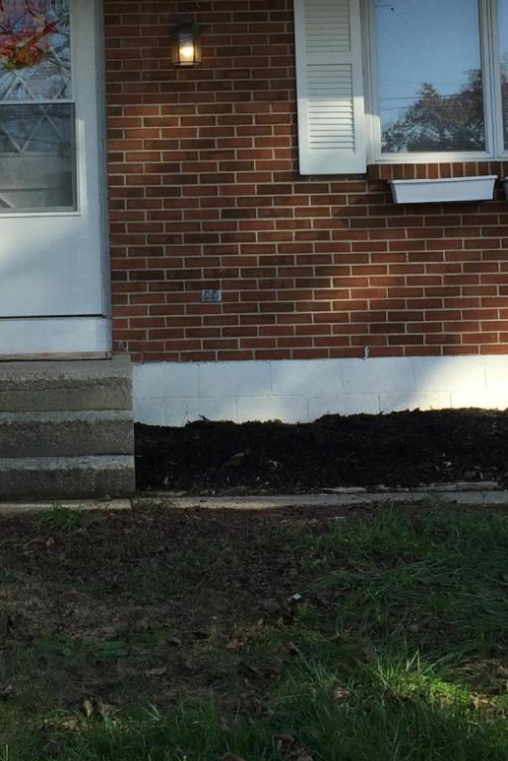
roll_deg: +1.6
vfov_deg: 25.5
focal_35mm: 78
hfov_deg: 17.4
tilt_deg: +5.6
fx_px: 1649
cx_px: 110
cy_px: 150
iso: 32
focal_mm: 4.15
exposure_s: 1/920
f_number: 2.2
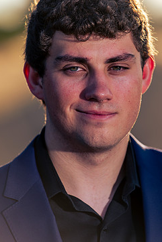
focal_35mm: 249
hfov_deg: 5.5
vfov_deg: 8.3
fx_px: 1679
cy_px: 103
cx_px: 87
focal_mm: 200
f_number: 4
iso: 31
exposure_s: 1/250
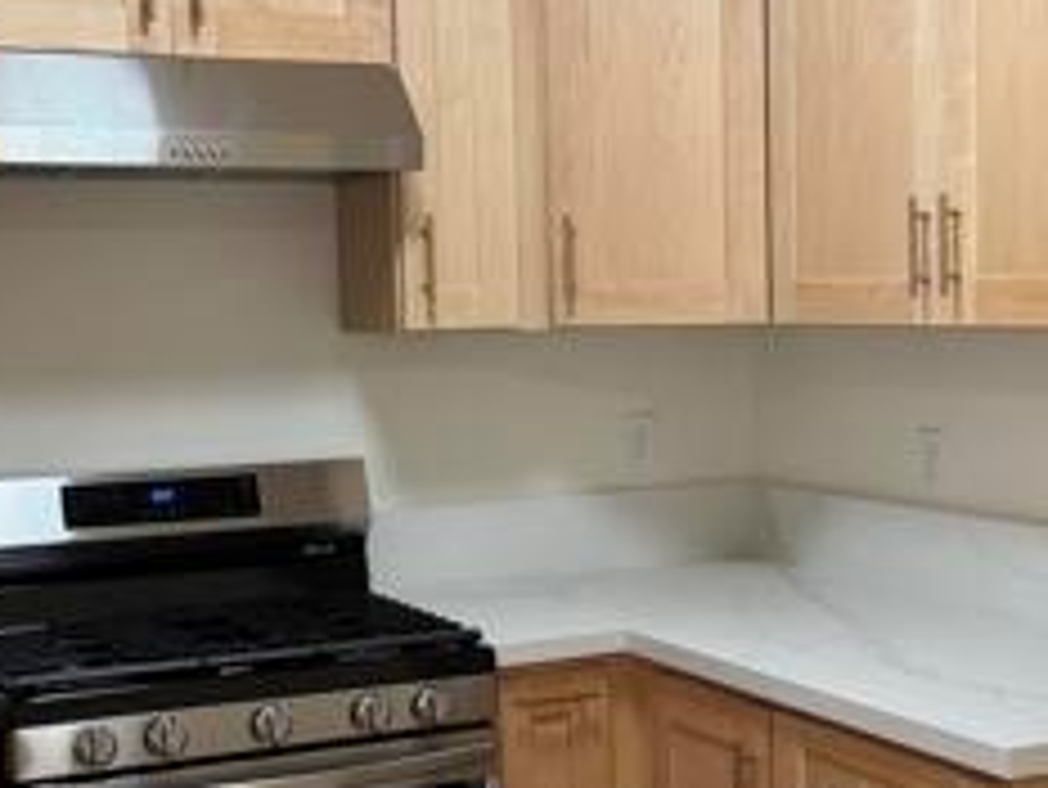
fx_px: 1999
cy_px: 423
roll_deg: +0.8
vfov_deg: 22.3
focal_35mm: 66
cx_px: 580
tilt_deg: -4.5
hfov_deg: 29.4
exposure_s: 1/120
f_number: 1.78
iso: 200
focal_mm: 6.76
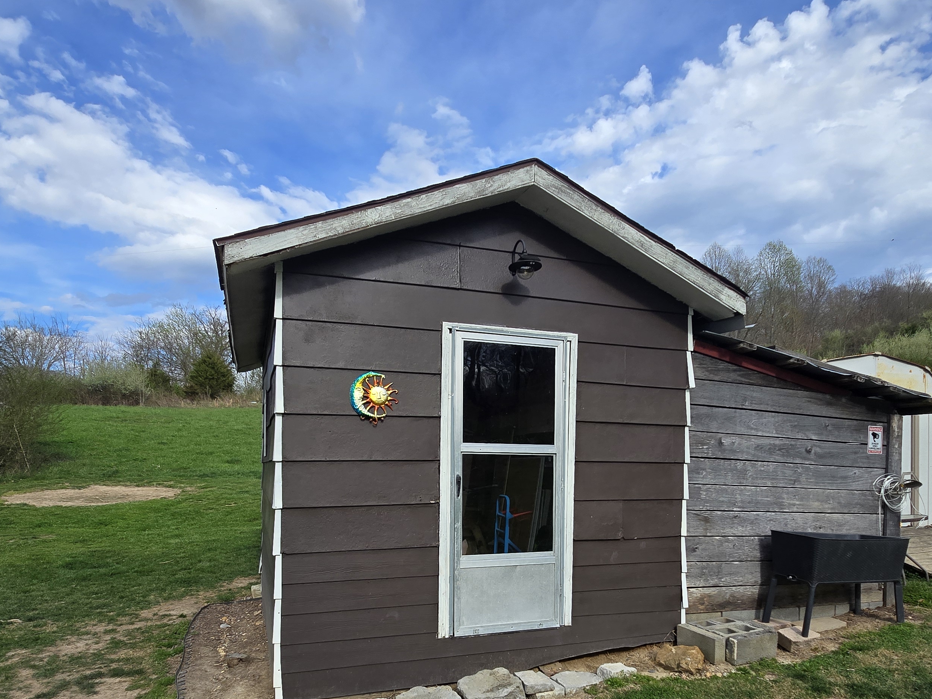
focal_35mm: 21
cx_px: 467
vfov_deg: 61.1
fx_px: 565
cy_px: 492
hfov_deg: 79.0
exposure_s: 1/1834
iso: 50
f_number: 2.2
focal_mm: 2.2
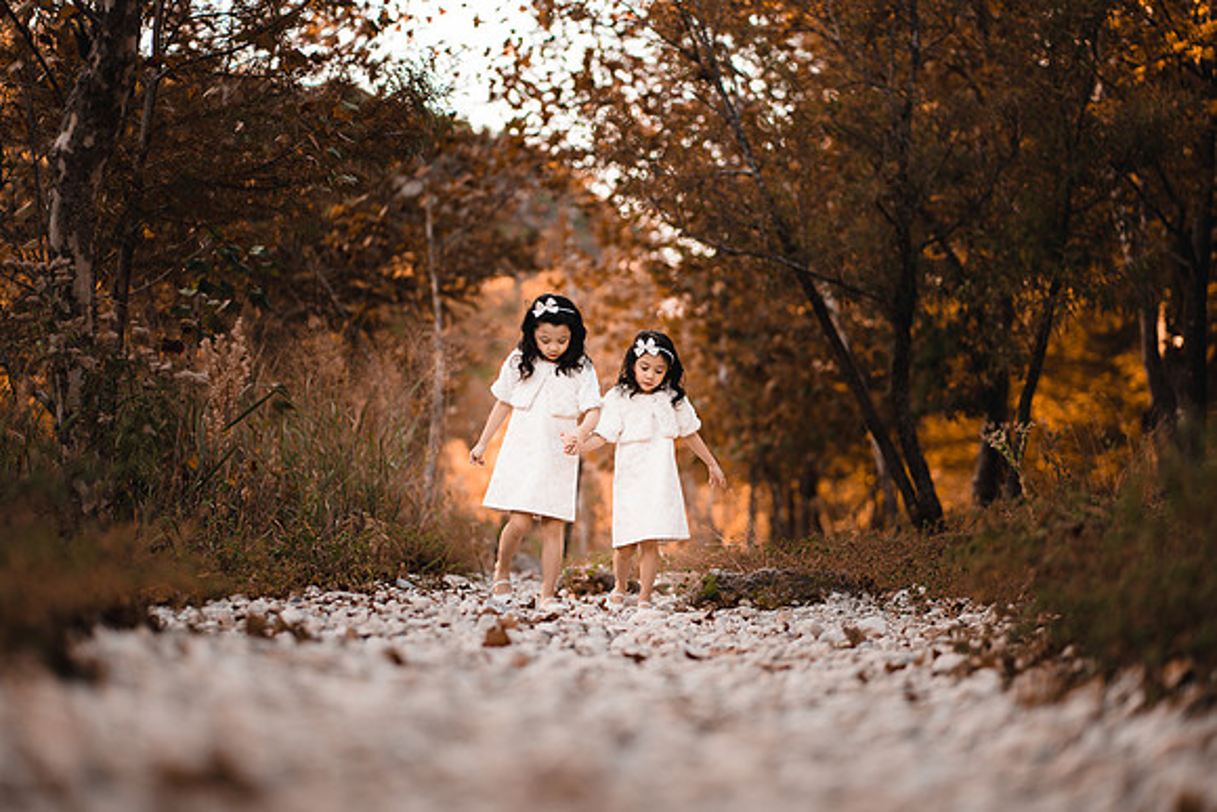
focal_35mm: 85
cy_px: 406
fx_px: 2874
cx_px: 608
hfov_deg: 23.9
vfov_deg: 16.1
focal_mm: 85
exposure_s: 1/320
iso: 100
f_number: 1.8
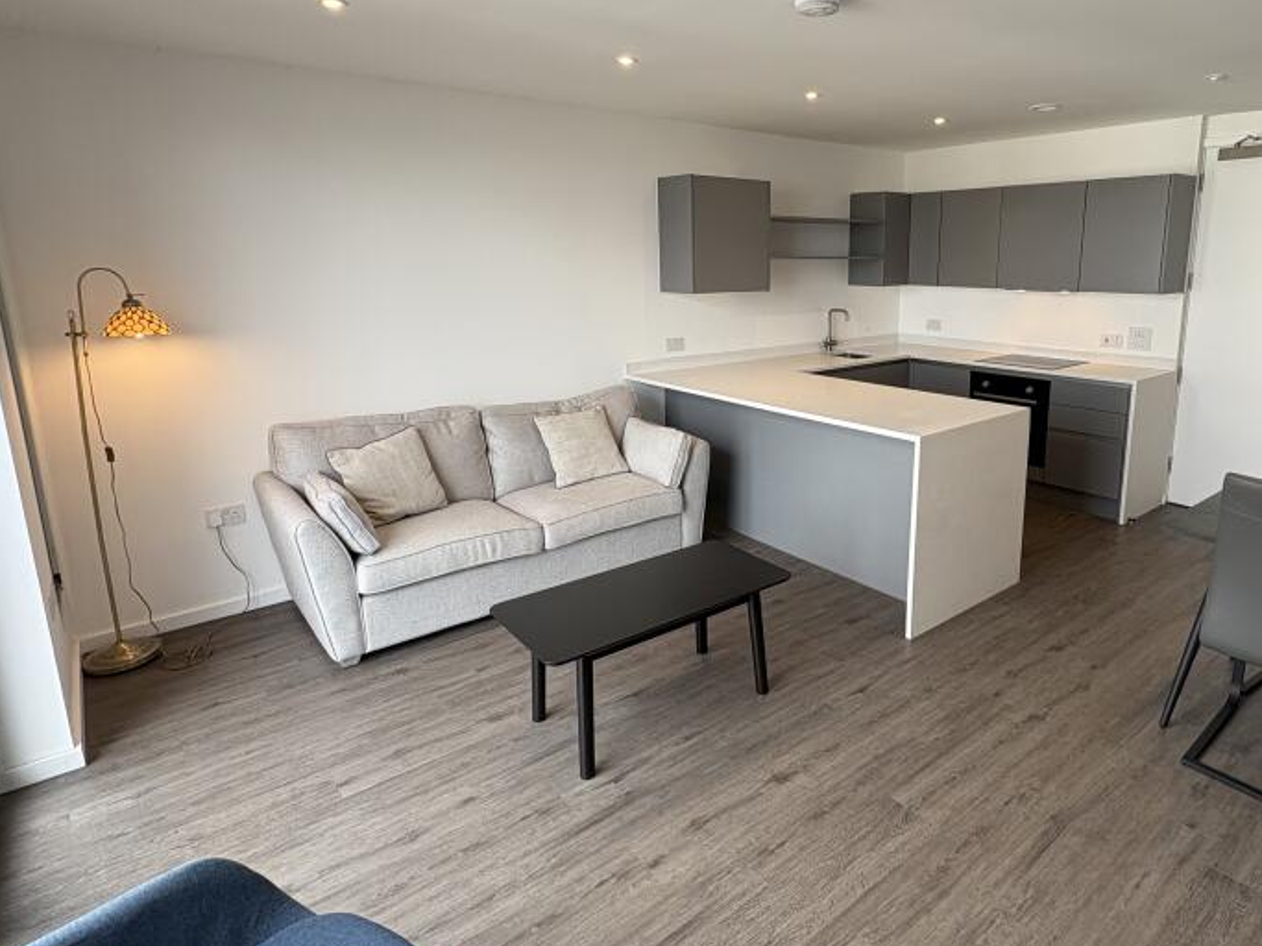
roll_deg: +0.7
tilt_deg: -11.1
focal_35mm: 21
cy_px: 410
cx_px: 759
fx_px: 765
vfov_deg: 63.2
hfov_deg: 78.1
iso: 80
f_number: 2.2
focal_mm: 2.22
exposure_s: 1/99
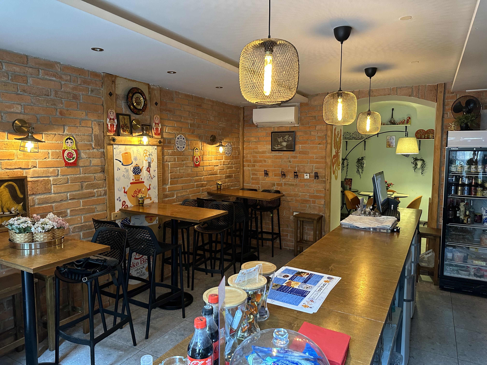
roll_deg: -0.5
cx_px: 244
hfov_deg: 71.6
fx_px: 338
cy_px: 182
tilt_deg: -5.0
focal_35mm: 24
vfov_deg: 56.8
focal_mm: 6.86
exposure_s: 1/50
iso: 400
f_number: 1.78
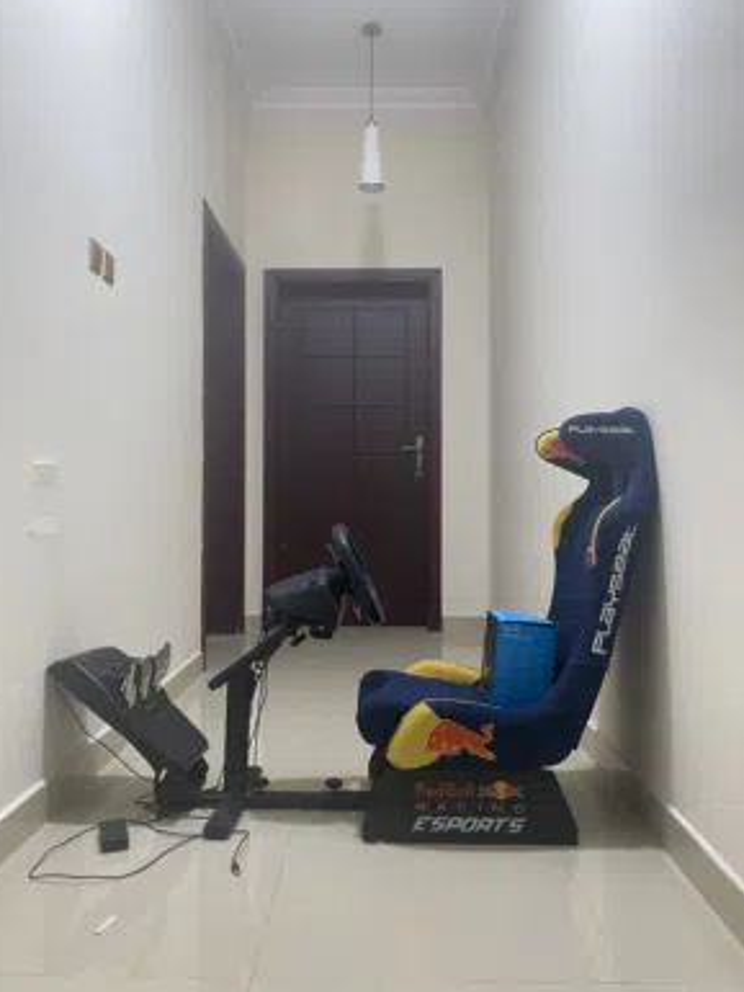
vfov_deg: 65.3
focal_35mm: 27
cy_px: 502
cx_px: 368
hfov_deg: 51.4
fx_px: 773
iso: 250
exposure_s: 1/60
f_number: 1.8
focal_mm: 4.25
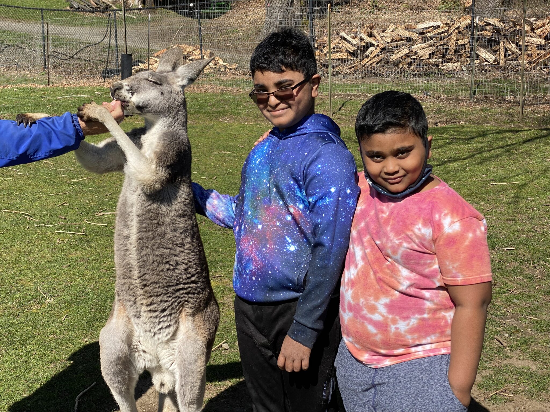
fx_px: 826
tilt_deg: -6.2
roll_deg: -0.8
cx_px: 275
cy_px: 206
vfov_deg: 28.0
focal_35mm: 52
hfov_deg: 36.8
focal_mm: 6
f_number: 2
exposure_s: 1/959
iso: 20
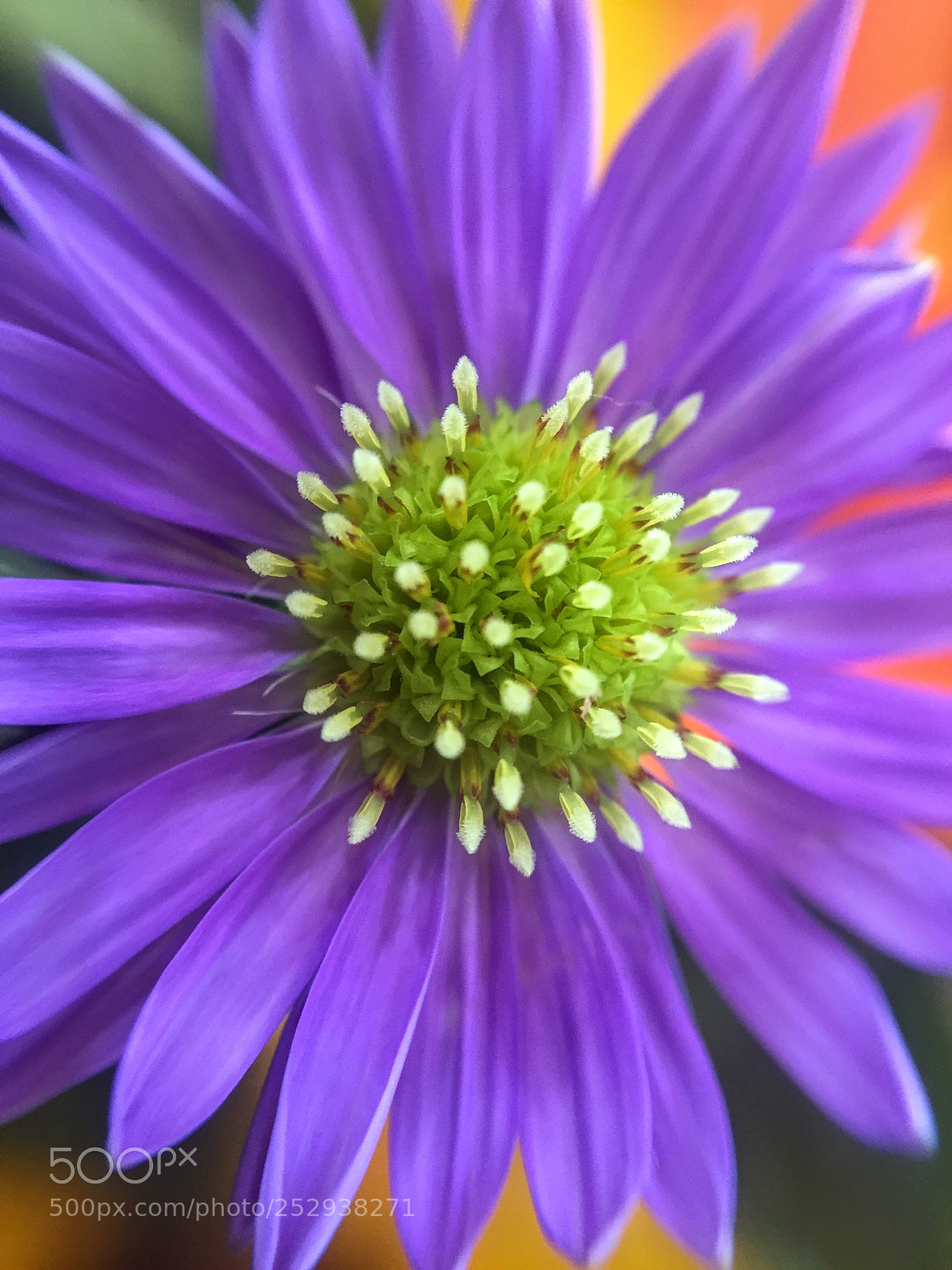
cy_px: 635
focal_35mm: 29
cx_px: 476
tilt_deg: -41.9
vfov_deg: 61.7
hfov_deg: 48.2
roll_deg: +1.4
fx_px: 1063
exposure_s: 1/30
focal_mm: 4.15
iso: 50
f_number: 2.2
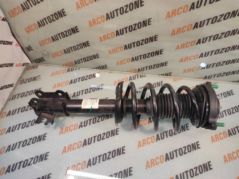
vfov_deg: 74.7
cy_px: 90
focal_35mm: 17
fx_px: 117
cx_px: 120
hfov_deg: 91.1
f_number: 1.79
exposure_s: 1/33
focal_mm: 4.74
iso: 139
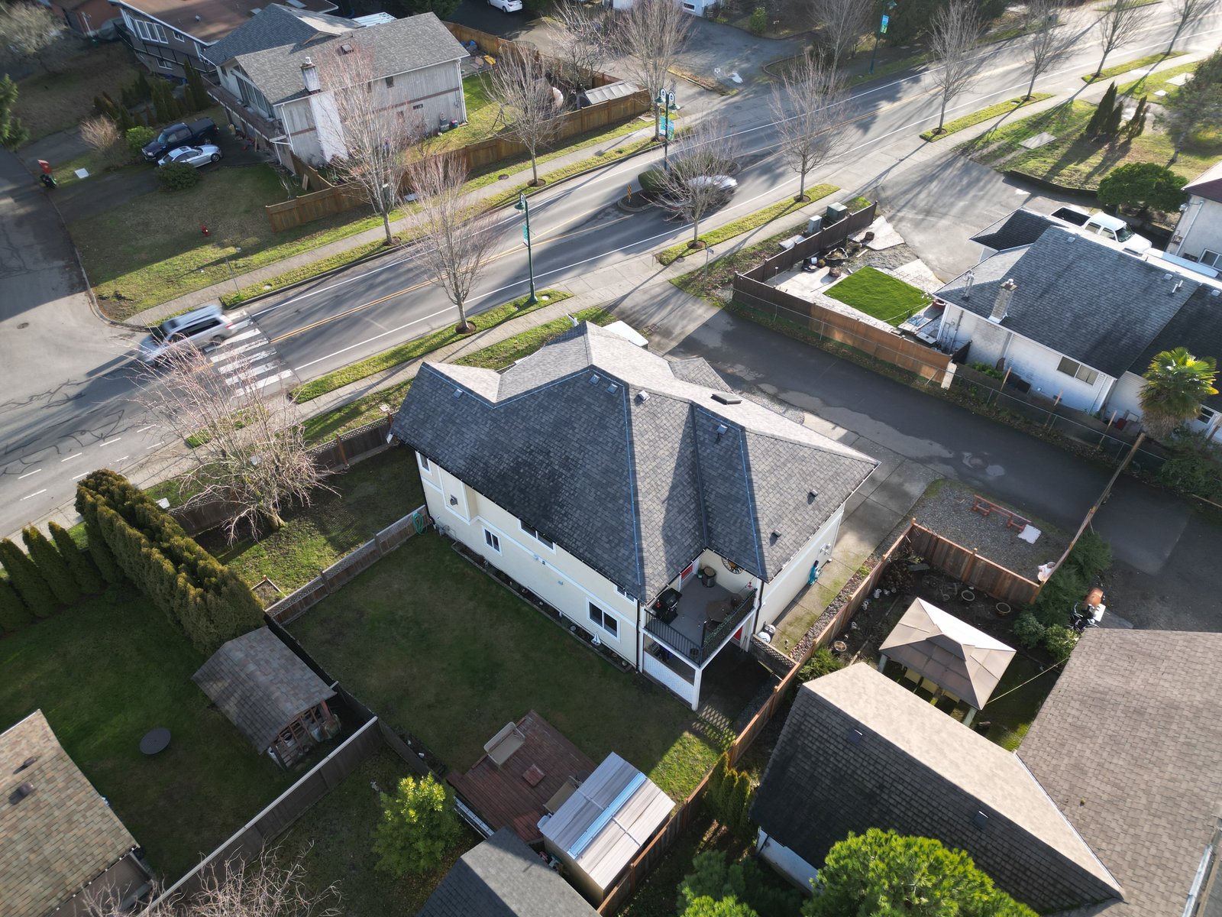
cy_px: 458
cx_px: 611
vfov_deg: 56.8
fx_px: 847
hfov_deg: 71.6
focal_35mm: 24
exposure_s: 1/40
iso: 100
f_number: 1.7
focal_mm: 6.72
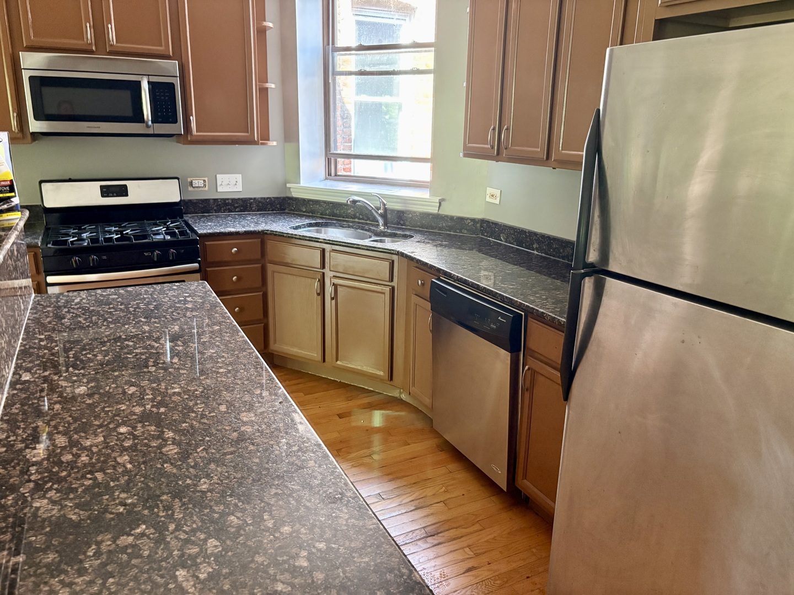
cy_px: 298
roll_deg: -1.0
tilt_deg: -15.9
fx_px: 596
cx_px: 397
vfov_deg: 53.1
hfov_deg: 67.3
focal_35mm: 26
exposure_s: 1/49
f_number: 1.6
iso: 500
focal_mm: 5.96
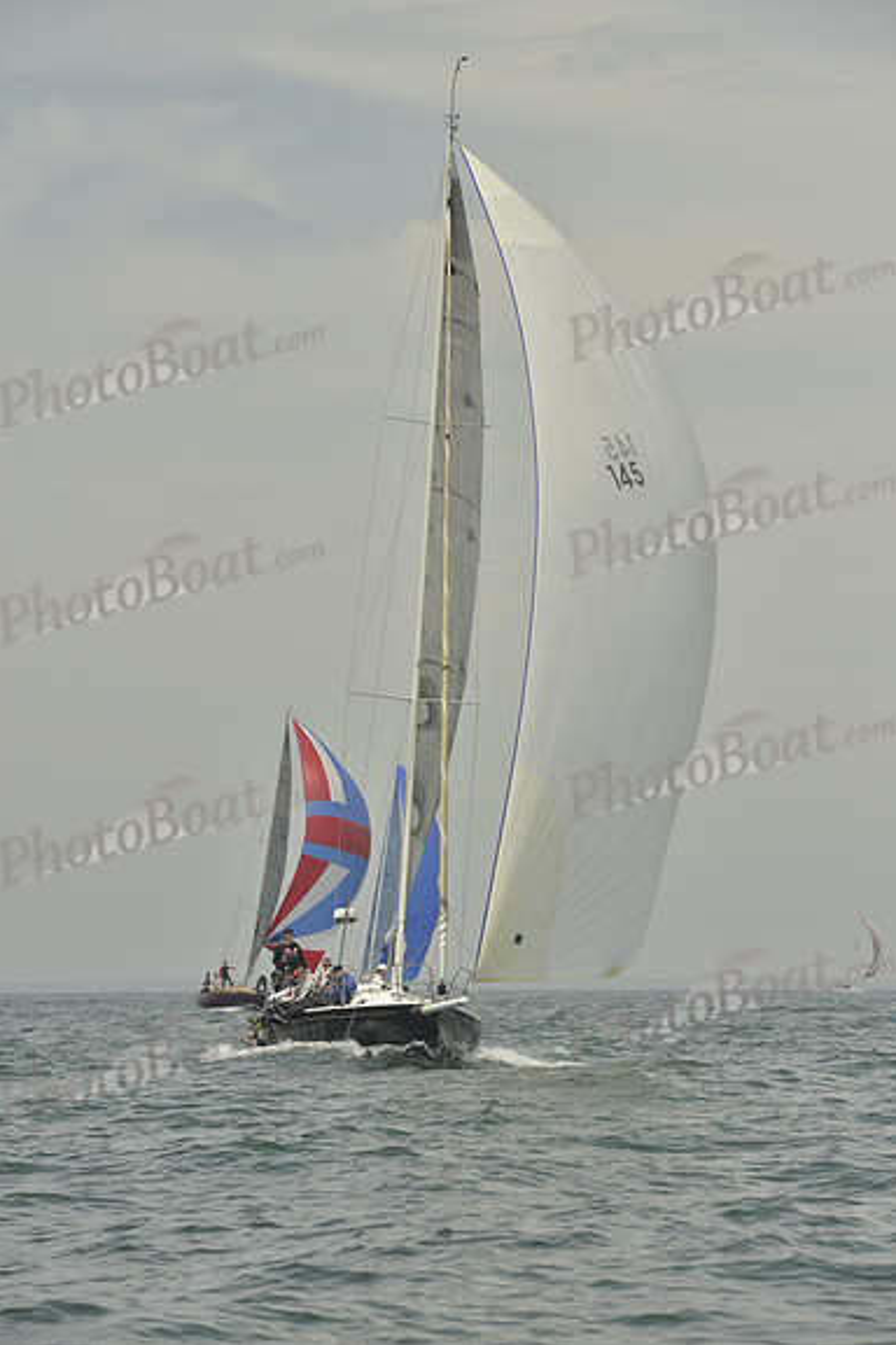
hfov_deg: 10.9
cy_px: 672
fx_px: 4704
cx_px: 447
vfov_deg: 16.3
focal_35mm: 126
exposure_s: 1/1250
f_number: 9
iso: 280
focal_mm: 125
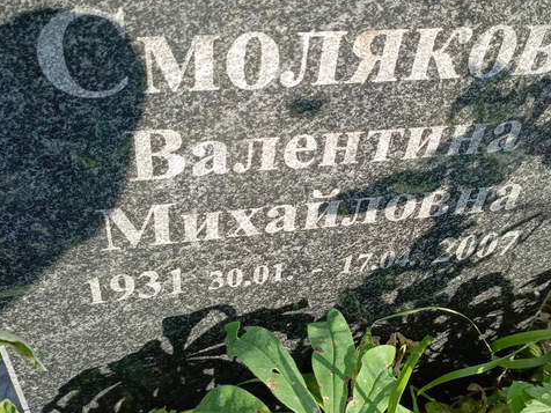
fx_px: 669
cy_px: 169
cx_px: 330
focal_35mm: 42
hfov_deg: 44.6
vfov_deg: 34.3
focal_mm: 4.76
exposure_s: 1/411
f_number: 1.69
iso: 112
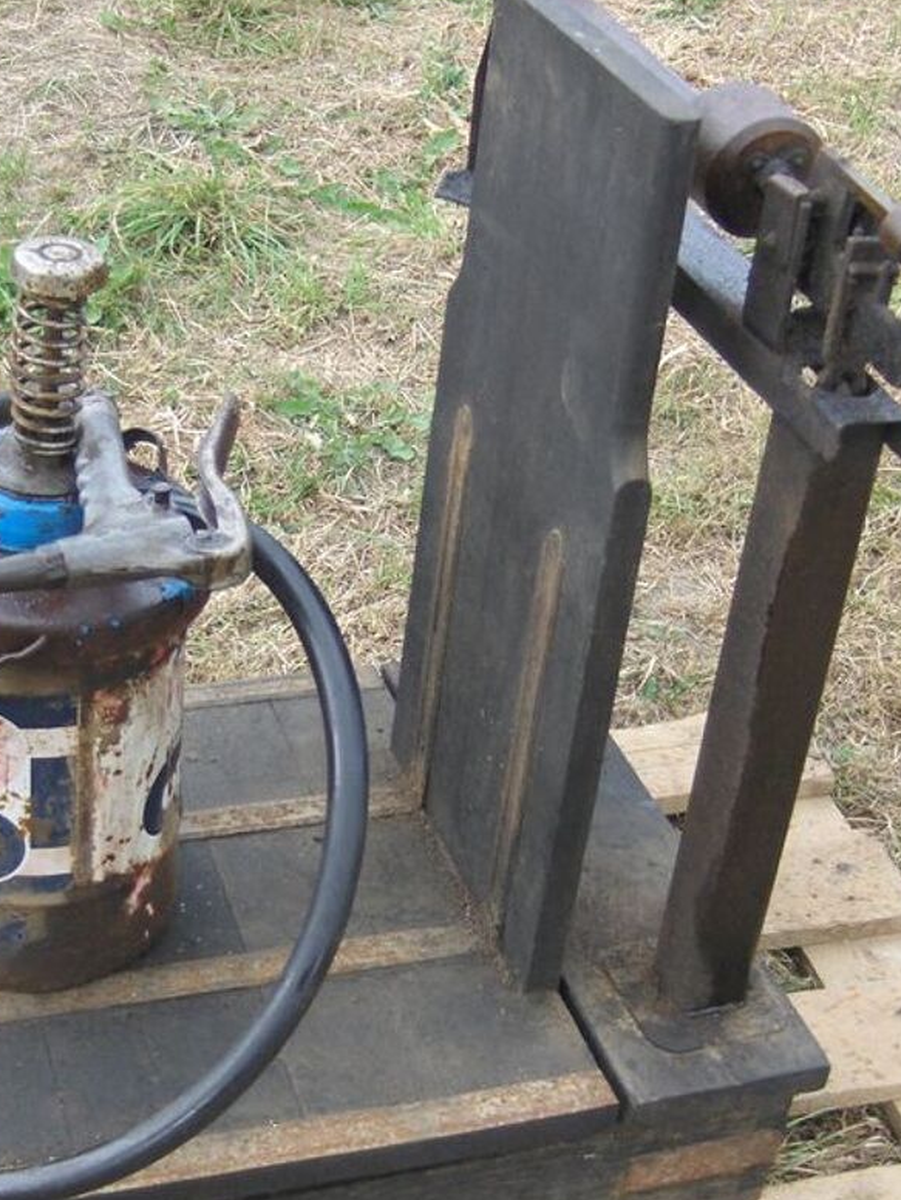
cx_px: 329
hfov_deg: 24.4
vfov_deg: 32.2
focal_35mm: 60
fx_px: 2080
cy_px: 614
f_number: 2.8
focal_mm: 7.5
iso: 100
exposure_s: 1/181
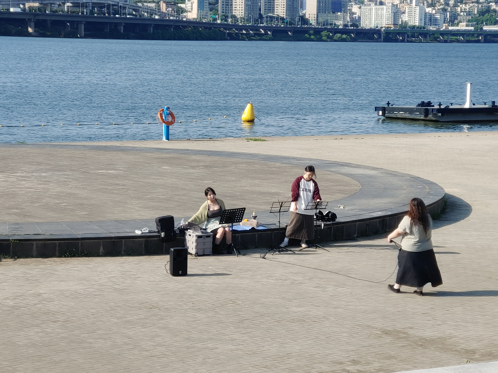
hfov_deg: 20.2
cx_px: 249
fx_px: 1395
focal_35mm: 97
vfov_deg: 15.2
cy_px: 186
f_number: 2.4
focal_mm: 5.88
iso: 50
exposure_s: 1/478
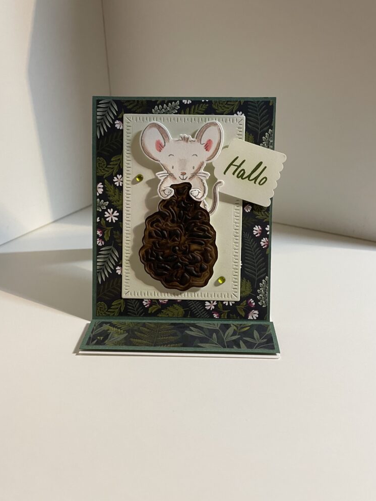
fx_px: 391
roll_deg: +1.1
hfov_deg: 51.4
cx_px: 194
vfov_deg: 65.3
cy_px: 243
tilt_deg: -25.4
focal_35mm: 27
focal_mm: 4.2
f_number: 1.6
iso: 125
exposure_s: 1/50
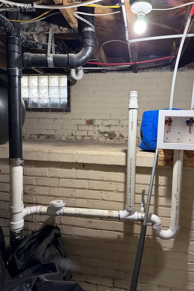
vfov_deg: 71.5
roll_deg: -0.5
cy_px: 146
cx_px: 103
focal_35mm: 25
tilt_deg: -3.2
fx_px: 202
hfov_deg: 51.3
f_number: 1.78
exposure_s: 1/60
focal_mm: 6.76
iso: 400
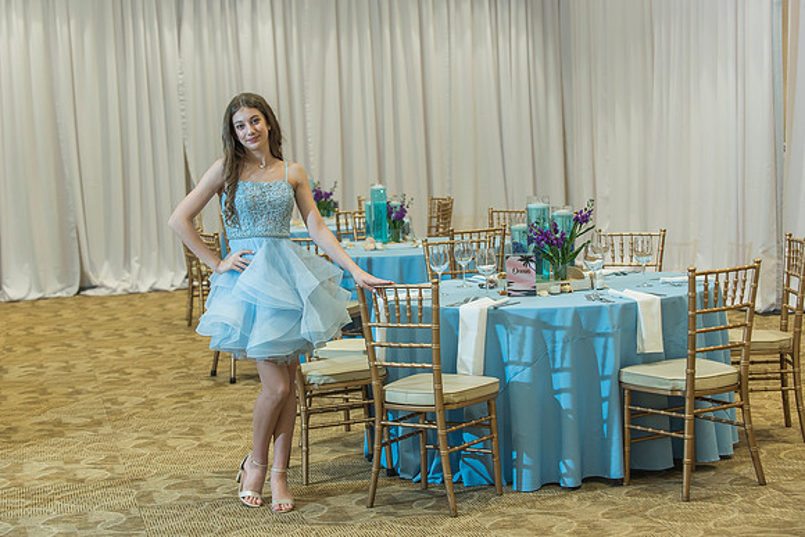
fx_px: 1594
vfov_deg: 19.1
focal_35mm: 71
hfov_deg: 28.3
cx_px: 395
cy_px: 264
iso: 1000
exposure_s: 1/100
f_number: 4
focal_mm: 70
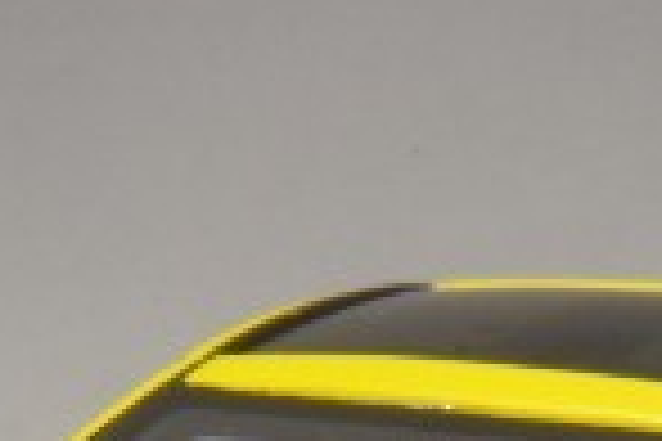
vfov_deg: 2.8
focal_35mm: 488
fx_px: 8973
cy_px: 898
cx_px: 347
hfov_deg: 4.2
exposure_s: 1/3.33
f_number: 32
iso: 800
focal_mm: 75
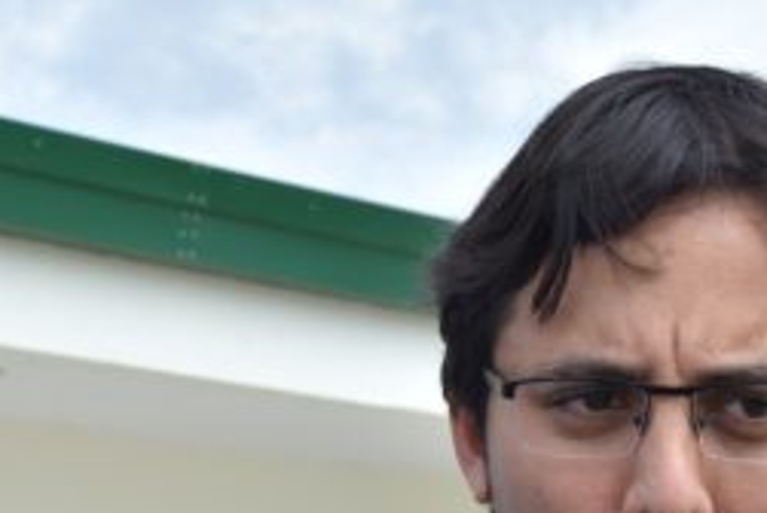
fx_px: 4074
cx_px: 529
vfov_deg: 7.2
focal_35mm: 191
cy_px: 502
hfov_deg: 10.7
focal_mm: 50
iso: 400
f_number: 14
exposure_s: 1/250
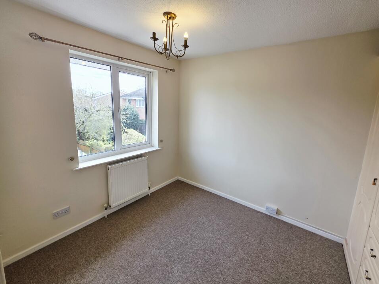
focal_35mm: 14
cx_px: 203
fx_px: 153
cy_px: 134
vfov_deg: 85.6
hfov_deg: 101.9
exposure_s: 1/101
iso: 32
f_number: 1.9
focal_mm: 2.2
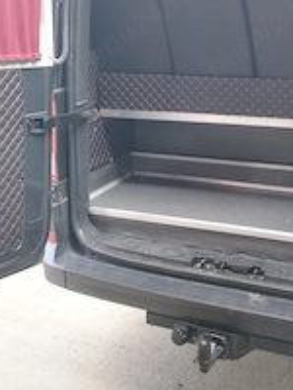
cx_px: 201
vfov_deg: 35.3
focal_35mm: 52
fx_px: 587
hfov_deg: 27.8
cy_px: 62
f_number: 1.8
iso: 511
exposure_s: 1/100
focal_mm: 6.24
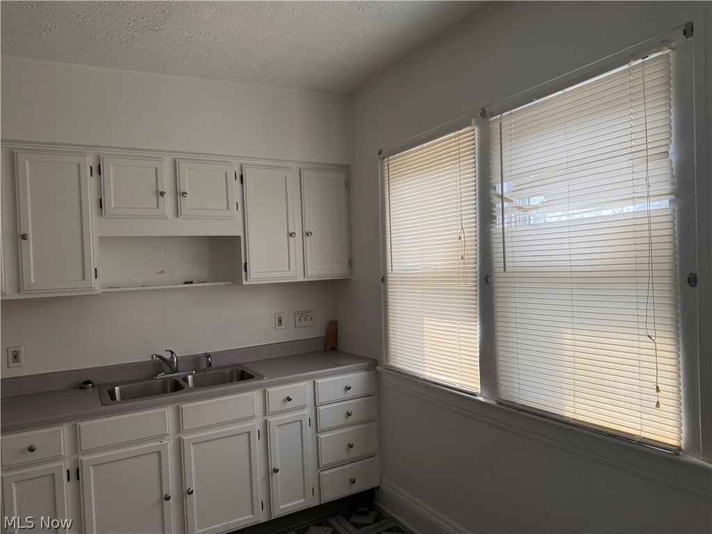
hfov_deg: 71.6
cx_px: 356
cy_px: 267
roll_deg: +3.0
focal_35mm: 24
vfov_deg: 56.8
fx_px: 494
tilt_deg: +0.5
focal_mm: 6.76
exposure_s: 1/360
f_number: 1.78
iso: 80
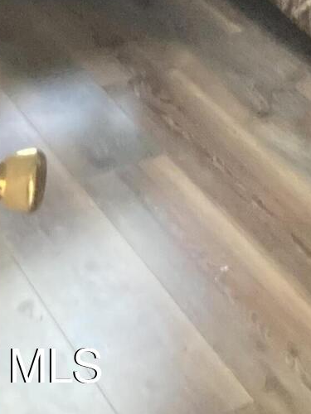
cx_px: 371
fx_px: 1342
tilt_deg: -7.0
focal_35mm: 112
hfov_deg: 12.9
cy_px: -386
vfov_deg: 14.8
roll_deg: -1.1
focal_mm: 3.99
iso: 800
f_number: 1.8
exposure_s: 1/15
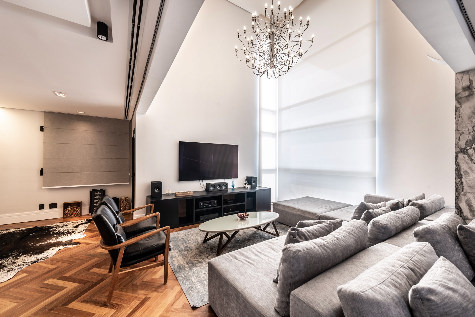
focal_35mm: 14
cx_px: 238
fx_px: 185
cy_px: 158
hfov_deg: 104.2
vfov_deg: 81.3
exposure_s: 1/20
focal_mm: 14
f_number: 9
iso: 100
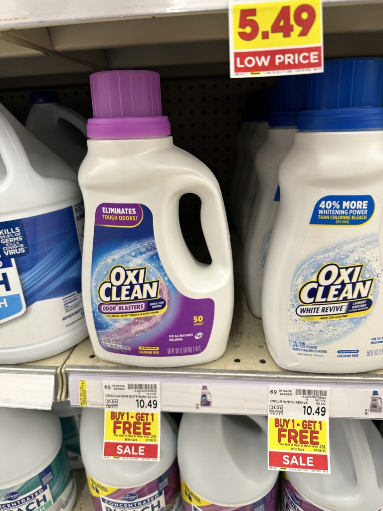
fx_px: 354
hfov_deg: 56.8
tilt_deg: -21.8
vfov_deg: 71.6
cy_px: 256
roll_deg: +0.3
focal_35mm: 24
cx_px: 192
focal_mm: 6.86
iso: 160
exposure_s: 1/67
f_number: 1.78
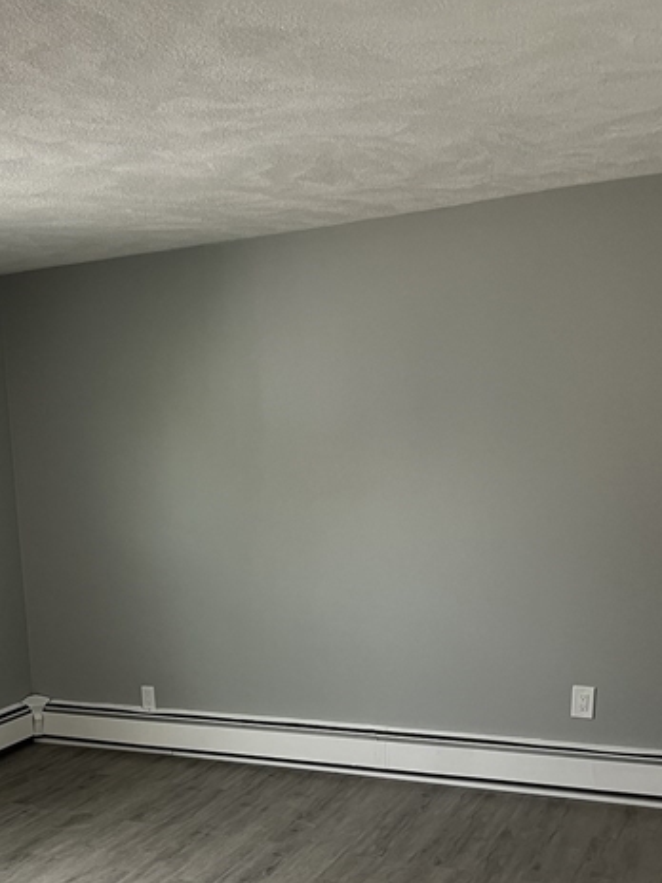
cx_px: 167
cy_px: 691
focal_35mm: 43
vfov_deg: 42.1
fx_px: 1096
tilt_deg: -11.7
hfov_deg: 33.0
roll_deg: +3.1
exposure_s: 1/60
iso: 160
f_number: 1.6
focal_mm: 5.1
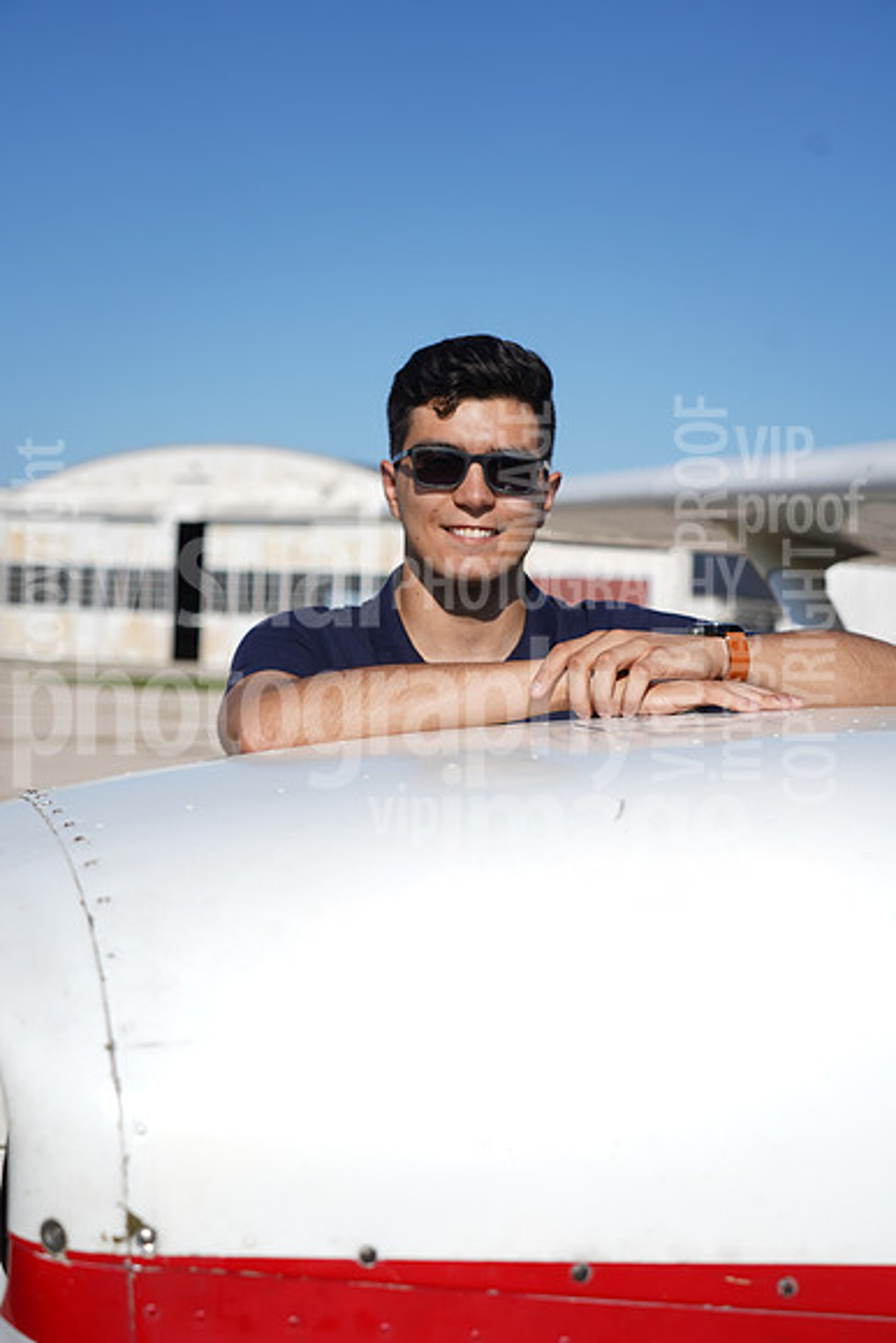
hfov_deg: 26.0
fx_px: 1940
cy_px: 672
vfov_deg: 38.2
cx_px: 448
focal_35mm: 52
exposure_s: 1/800
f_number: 4.5
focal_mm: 52
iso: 64
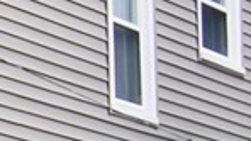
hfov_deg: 6.5
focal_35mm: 299
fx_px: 1989
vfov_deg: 4.0
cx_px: -551
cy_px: 262
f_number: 5.6
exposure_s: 1/125
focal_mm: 26
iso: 110
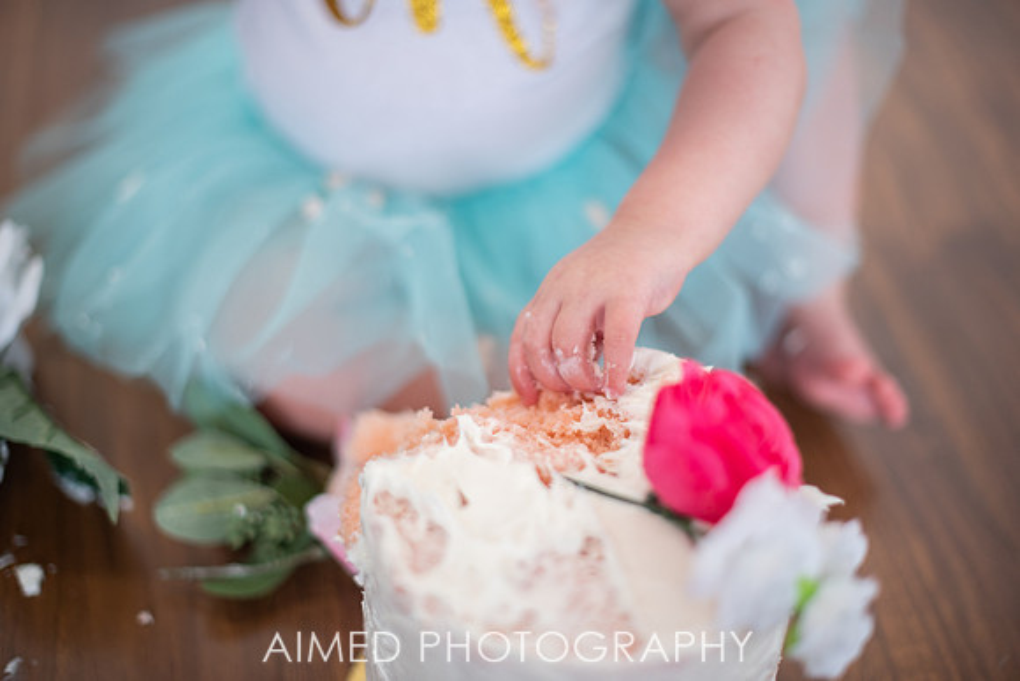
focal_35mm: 50
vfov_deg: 27.0
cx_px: 510
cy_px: 340
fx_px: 1417
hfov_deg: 39.6
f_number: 1.4
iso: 200
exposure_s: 1/320
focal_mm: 50
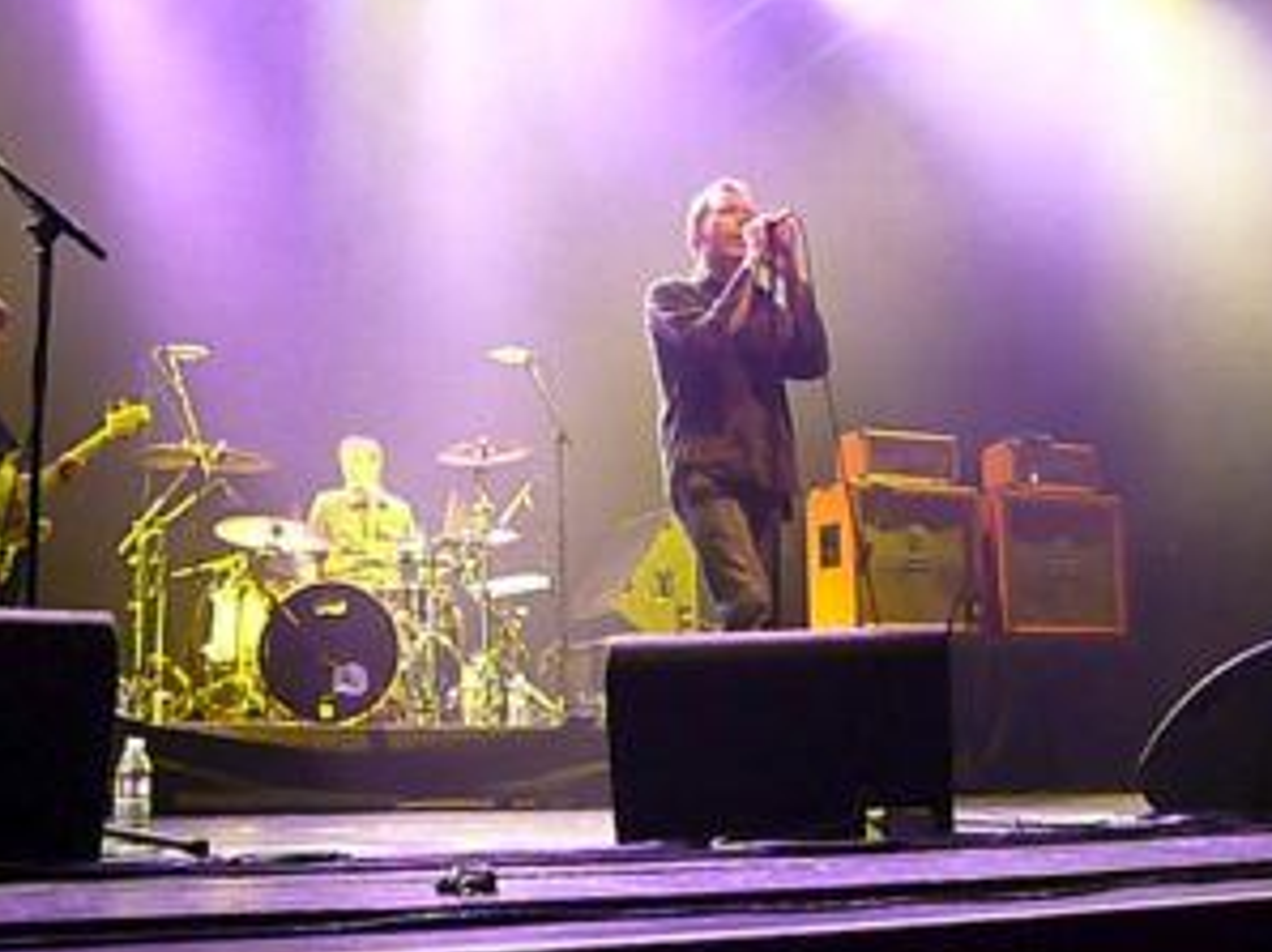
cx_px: 704
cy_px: 499
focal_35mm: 47
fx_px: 1726
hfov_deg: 40.4
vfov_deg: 30.8
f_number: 2.8
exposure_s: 1/30
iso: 800
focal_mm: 5.2
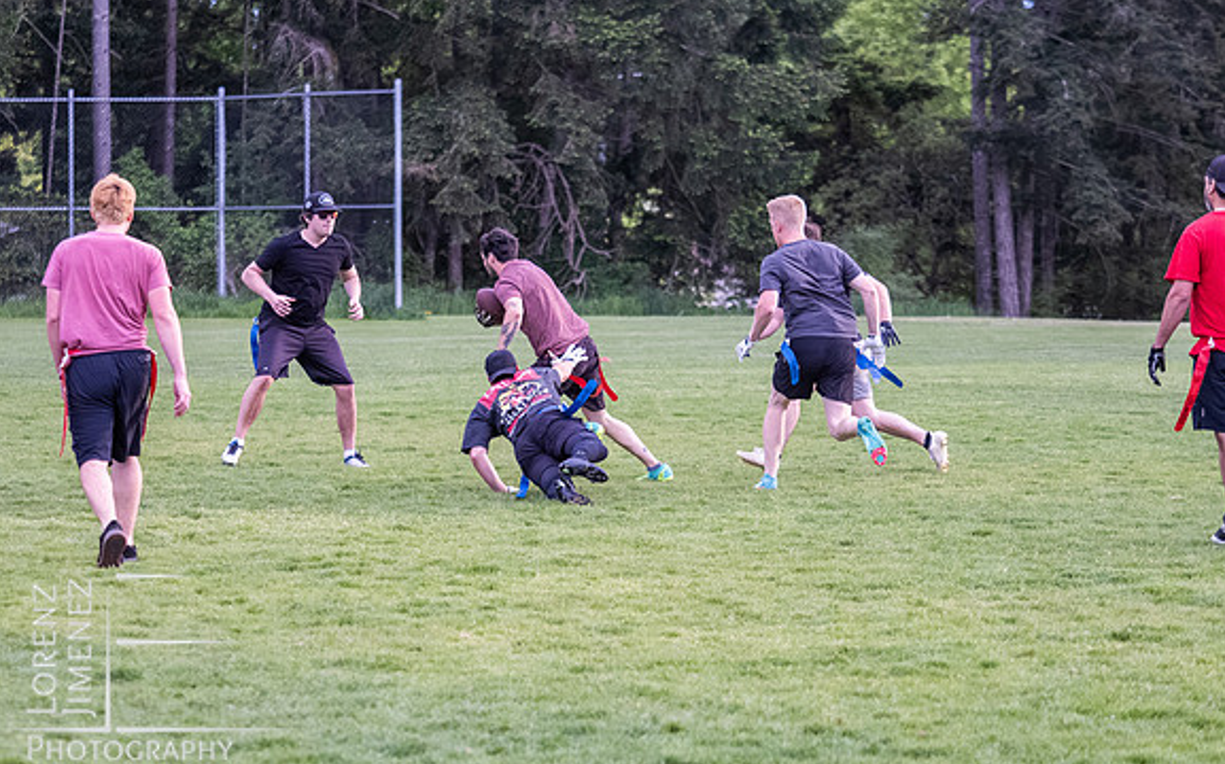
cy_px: 432
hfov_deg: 12.1
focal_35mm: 173
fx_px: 5773
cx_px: 612
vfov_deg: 7.6
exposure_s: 1/1250
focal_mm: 79
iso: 2500
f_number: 2.8
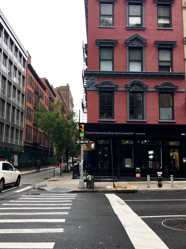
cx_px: 90
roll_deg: -1.4
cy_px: 135
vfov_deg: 56.7
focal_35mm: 32
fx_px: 229
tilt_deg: +7.9
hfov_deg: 44.2
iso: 25
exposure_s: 1/180
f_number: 2.2
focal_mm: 4.15
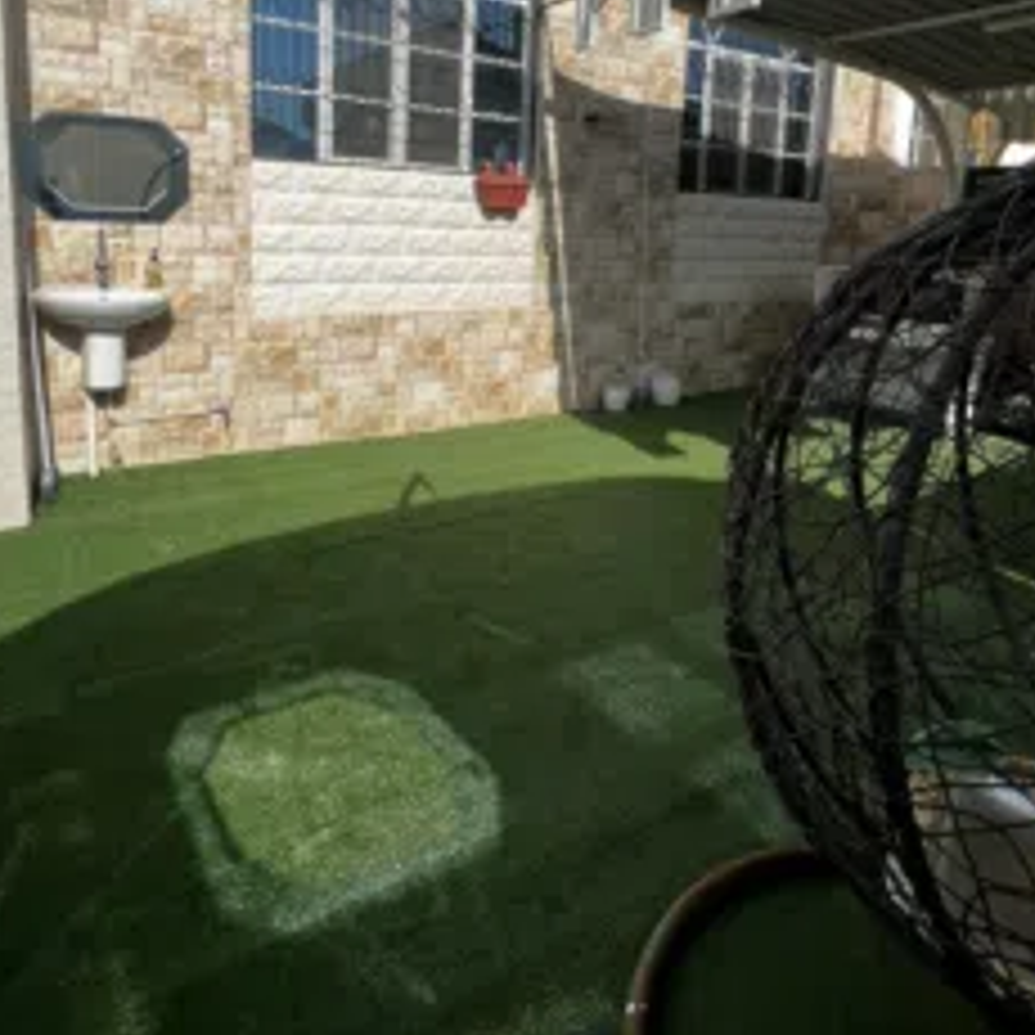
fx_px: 677
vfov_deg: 71.9
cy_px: 320
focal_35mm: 20
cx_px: 518
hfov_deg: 74.8
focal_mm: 1.57
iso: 32
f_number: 1.8
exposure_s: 1/3125
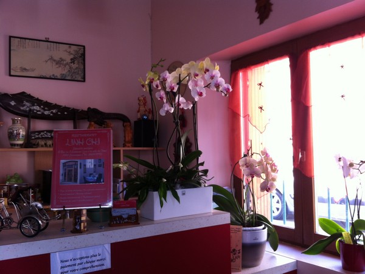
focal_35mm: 35
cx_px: 182
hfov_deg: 52.6
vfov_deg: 40.7
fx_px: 369
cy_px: 137
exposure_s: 1/20
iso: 80
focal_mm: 3.85
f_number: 2.8
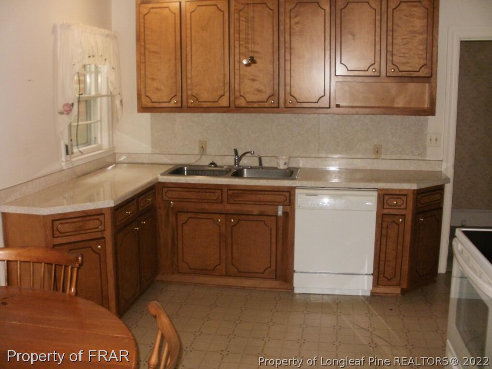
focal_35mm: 36
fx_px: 512
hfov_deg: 51.4
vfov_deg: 39.7
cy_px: 184
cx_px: 246
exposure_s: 1/30
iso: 200
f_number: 3.5
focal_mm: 6.3
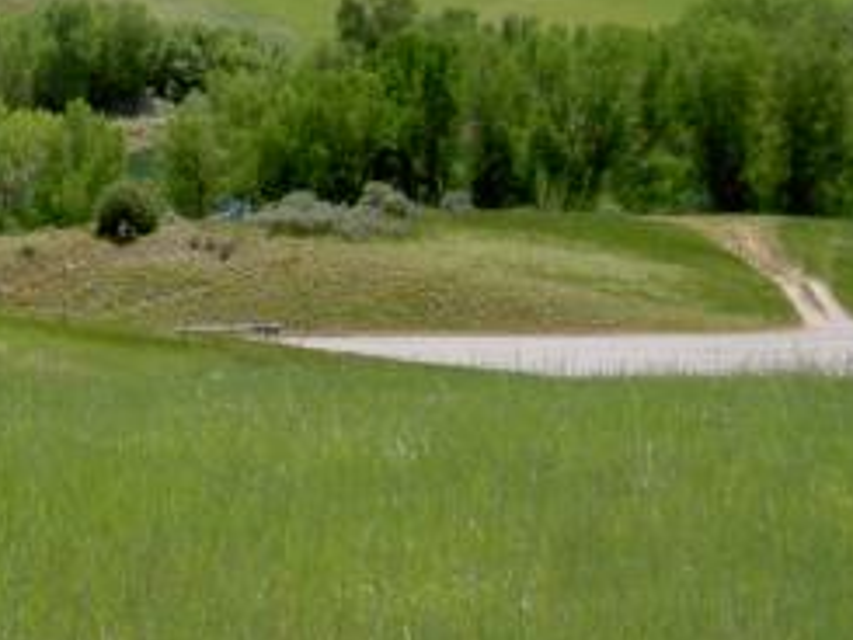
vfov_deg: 14.4
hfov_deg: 18.5
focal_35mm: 102
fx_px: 2515
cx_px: -77
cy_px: 70
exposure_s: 1/320
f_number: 4.7
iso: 100
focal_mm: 8
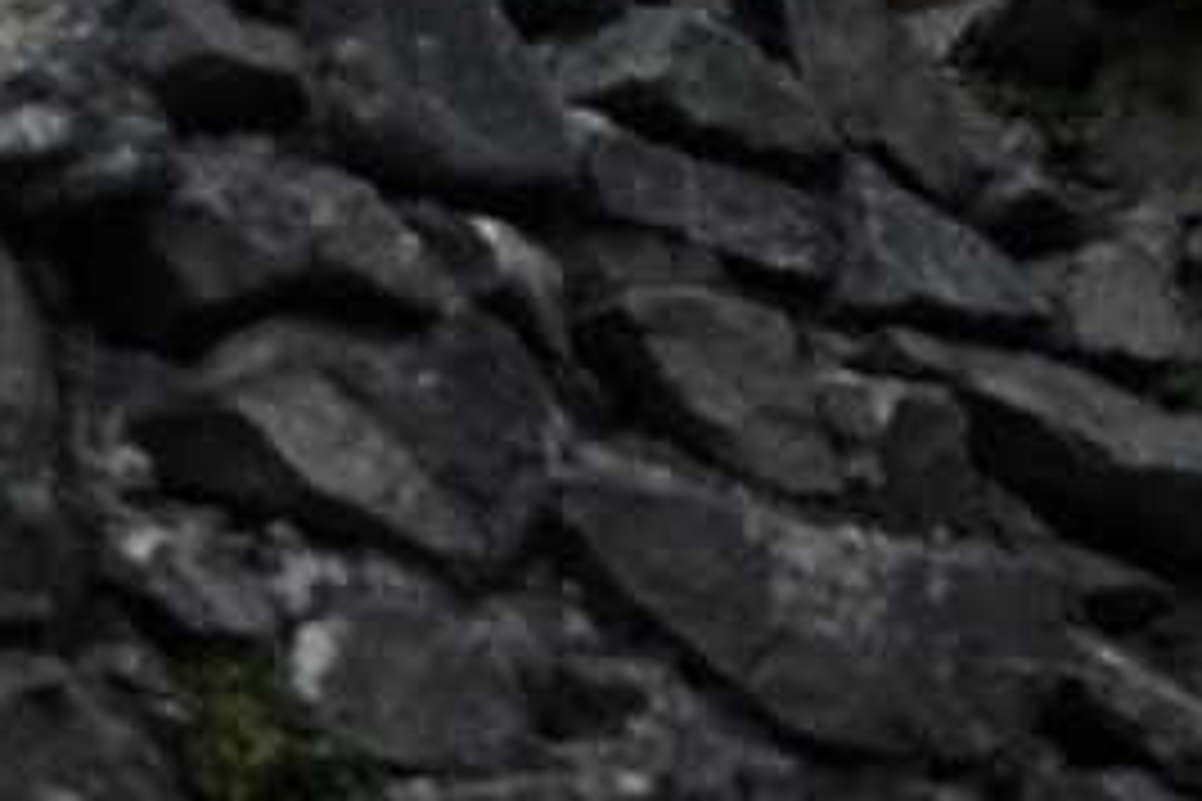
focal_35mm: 210
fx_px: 7011
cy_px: 2376
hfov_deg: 9.5
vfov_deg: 6.1
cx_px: 1751
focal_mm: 35
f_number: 2.5
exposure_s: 1/125
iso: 125
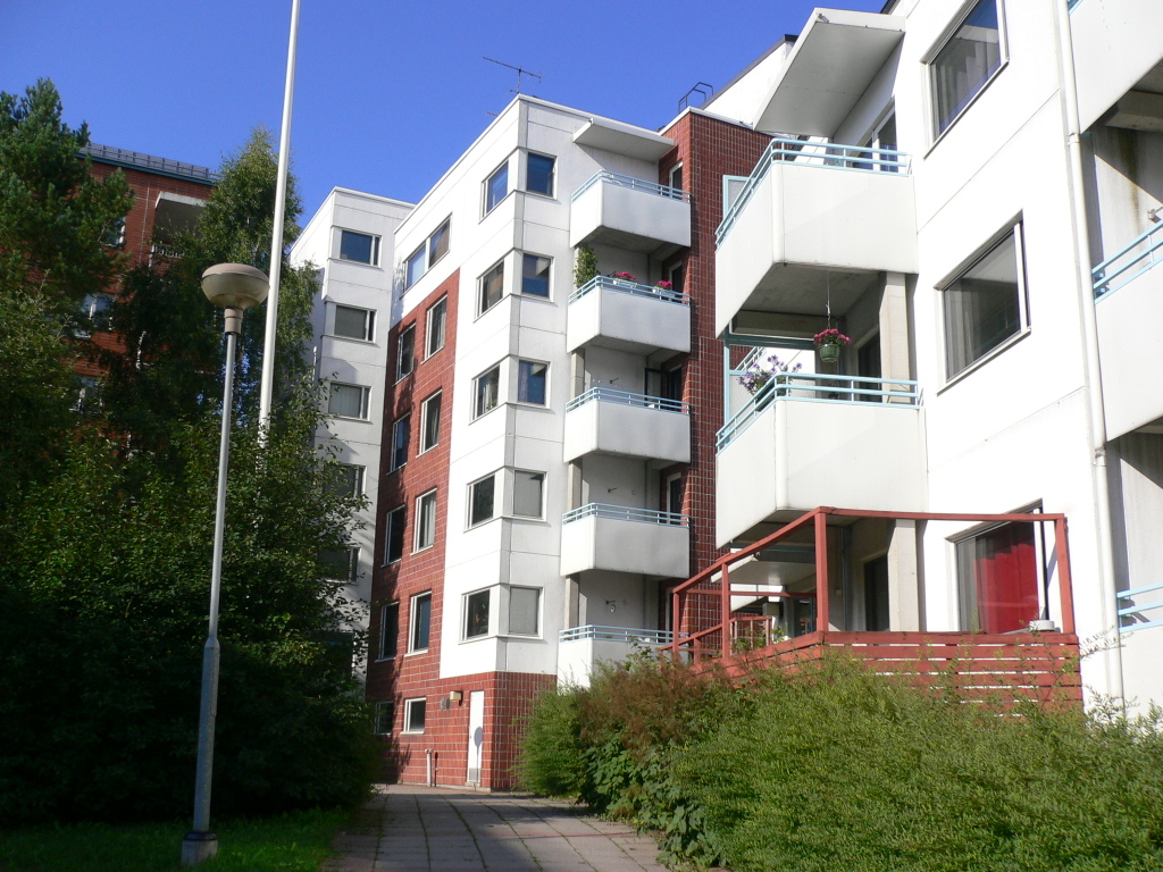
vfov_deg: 40.7
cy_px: 436
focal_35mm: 35
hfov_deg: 52.6
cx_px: 582
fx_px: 1176
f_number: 5.6
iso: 80
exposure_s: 1/320
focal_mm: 5.8
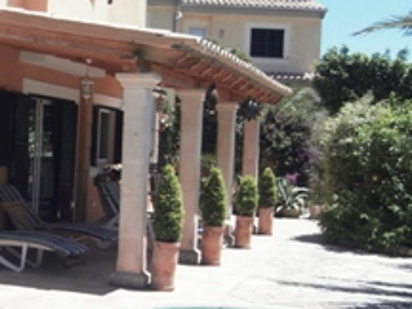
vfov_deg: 20.7
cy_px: 168
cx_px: -38
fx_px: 845
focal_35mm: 71
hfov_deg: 25.5
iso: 80
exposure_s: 1/250
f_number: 7.3
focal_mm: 4.3
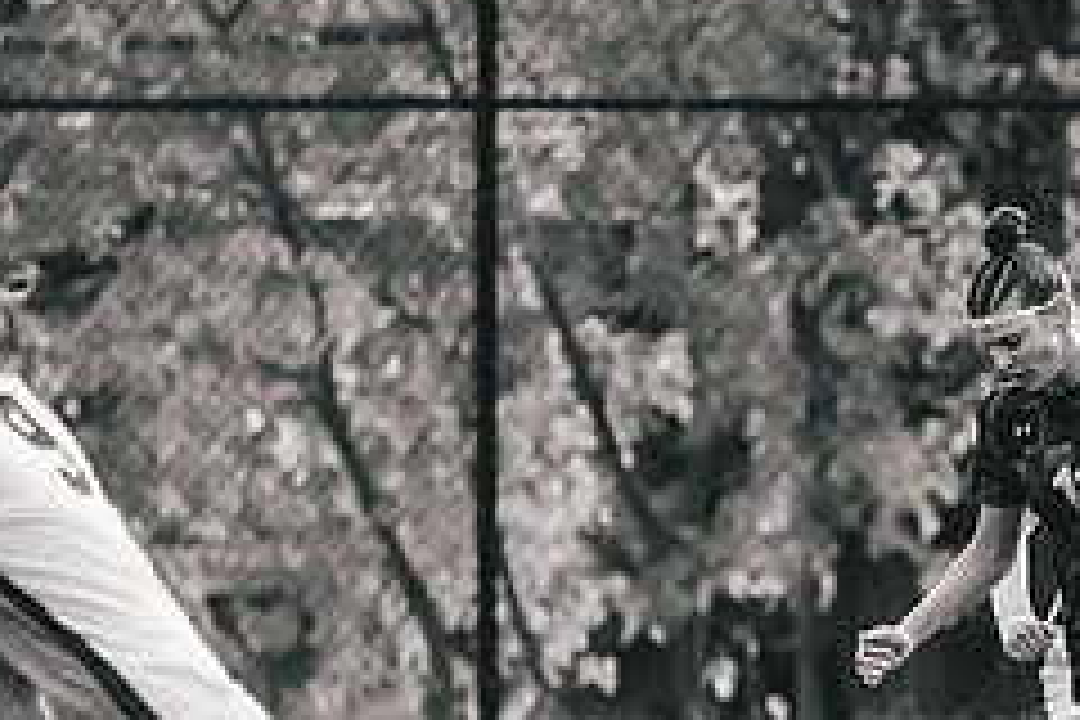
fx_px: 34377
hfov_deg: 1.8
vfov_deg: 1.2
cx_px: 1089
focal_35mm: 1146
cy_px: 705
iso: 800
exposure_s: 1/1000
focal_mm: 400
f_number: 6.3
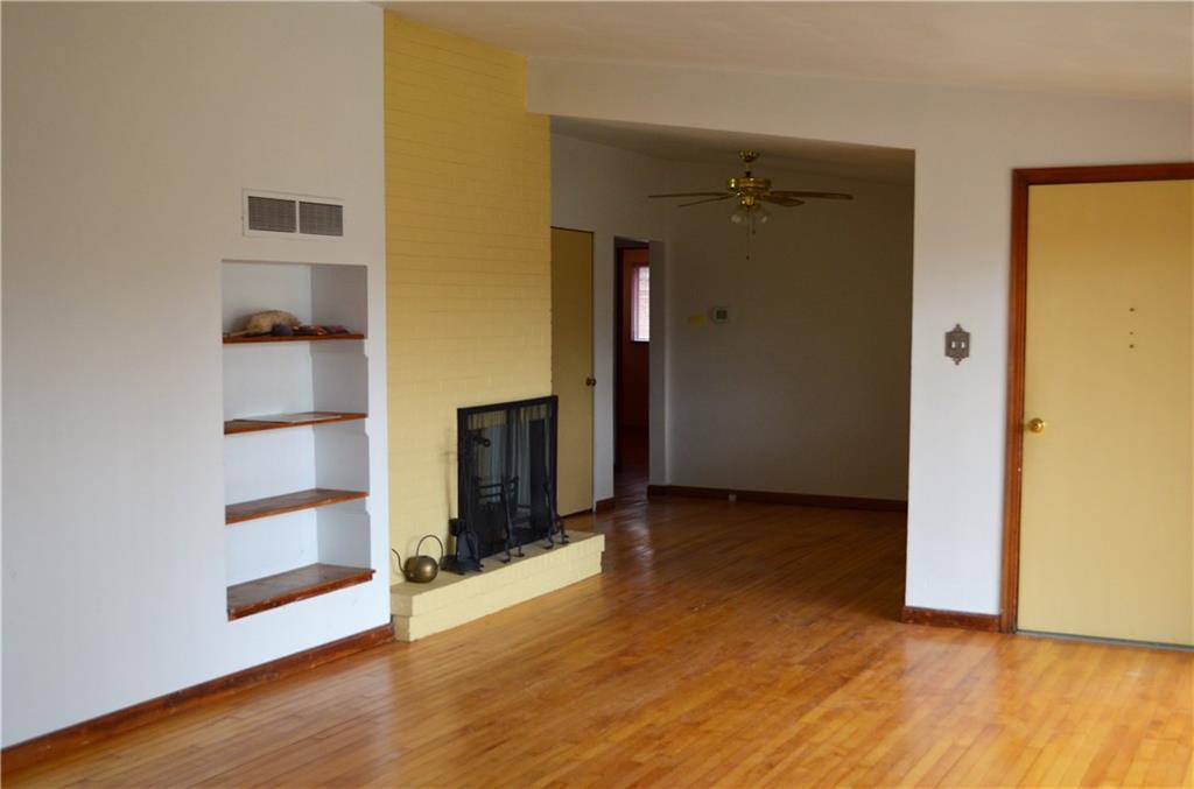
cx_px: 597
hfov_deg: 49.7
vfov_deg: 34.0
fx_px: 1290
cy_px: 394
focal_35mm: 39
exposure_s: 1/60
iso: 500
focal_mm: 26
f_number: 4.2
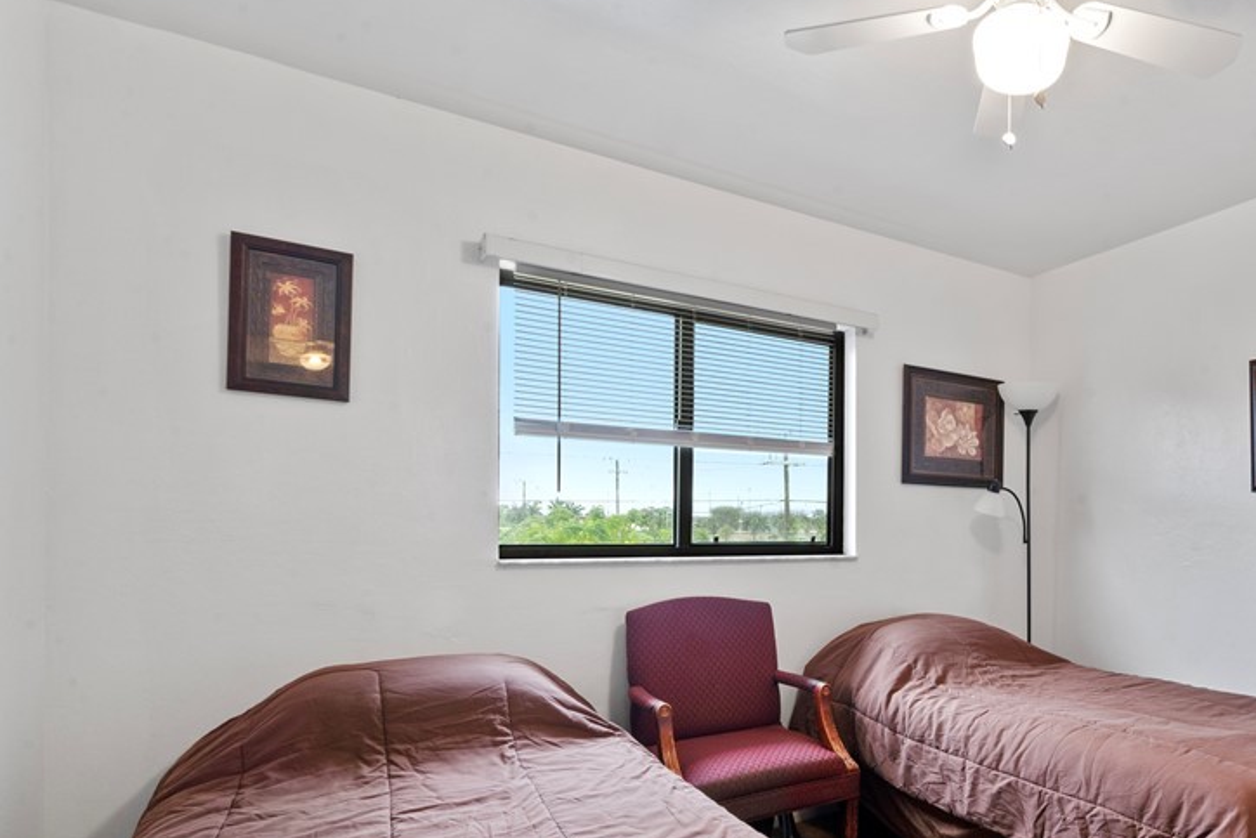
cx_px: 914
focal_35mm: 21
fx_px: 733
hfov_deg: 76.3
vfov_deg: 59.2
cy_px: 491
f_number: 16
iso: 250
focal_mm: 14
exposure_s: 1/3
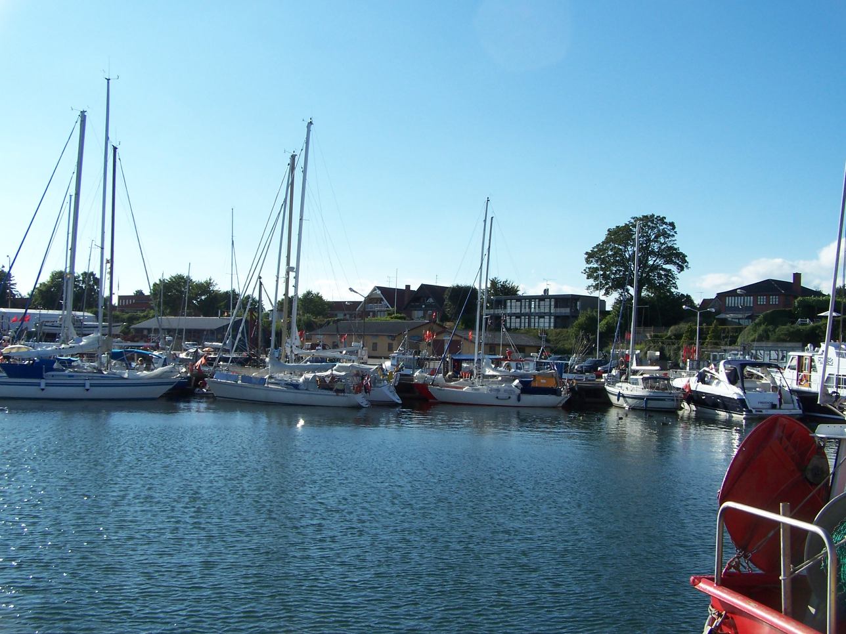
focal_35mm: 38
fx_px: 929
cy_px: 317
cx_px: 423
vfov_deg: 37.7
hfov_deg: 49.0
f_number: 4
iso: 80
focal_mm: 6.3
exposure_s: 1/750
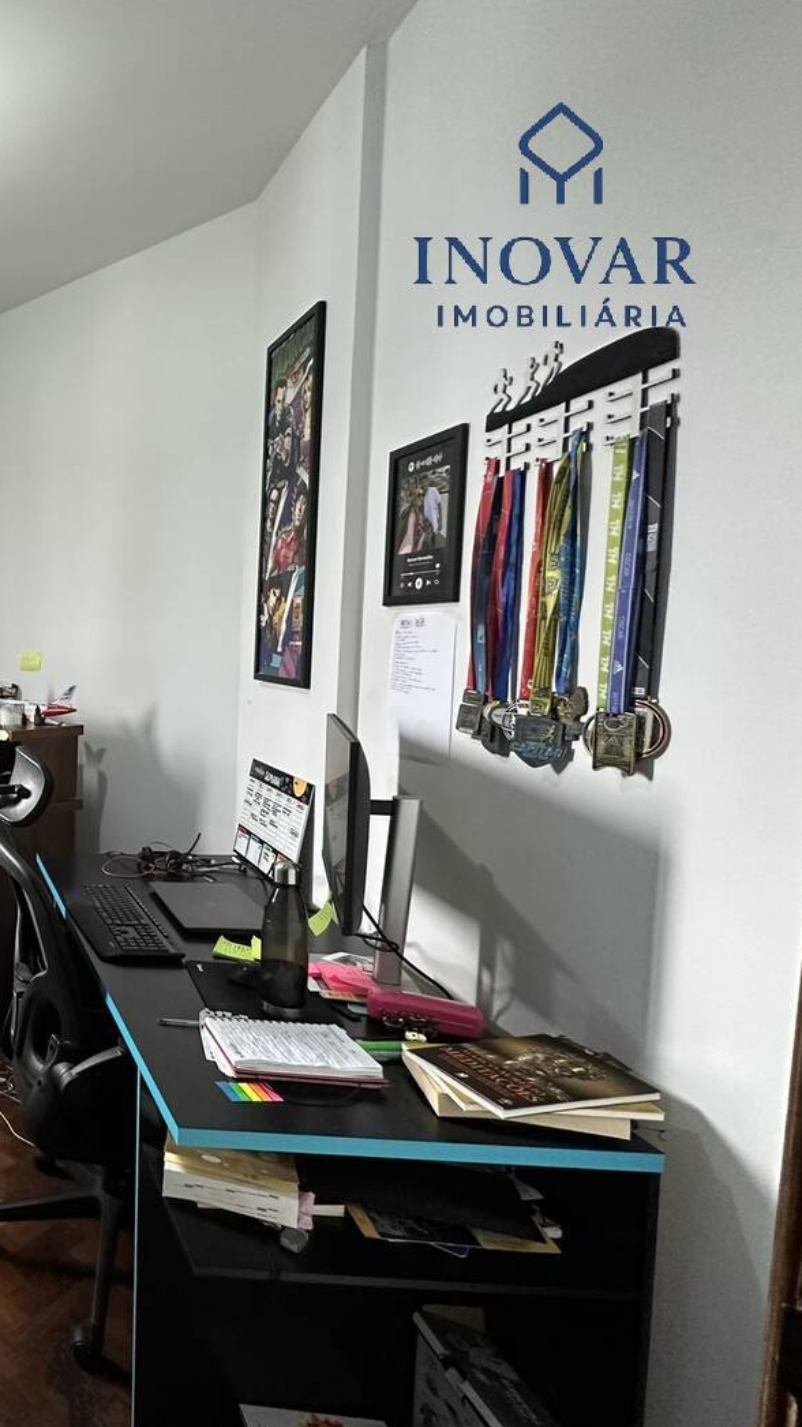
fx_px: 794
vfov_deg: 83.8
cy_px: 700
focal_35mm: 21
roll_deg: +0.3
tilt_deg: -5.0
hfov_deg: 39.0
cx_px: -161
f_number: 2.2
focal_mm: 2.22
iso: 320
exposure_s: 1/120
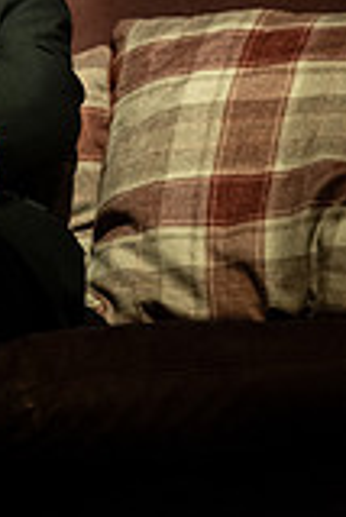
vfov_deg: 3.8
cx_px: 52
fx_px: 7854
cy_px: -132
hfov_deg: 2.5
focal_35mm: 546
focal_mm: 129.2
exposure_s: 1/250
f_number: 3.2
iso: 2000
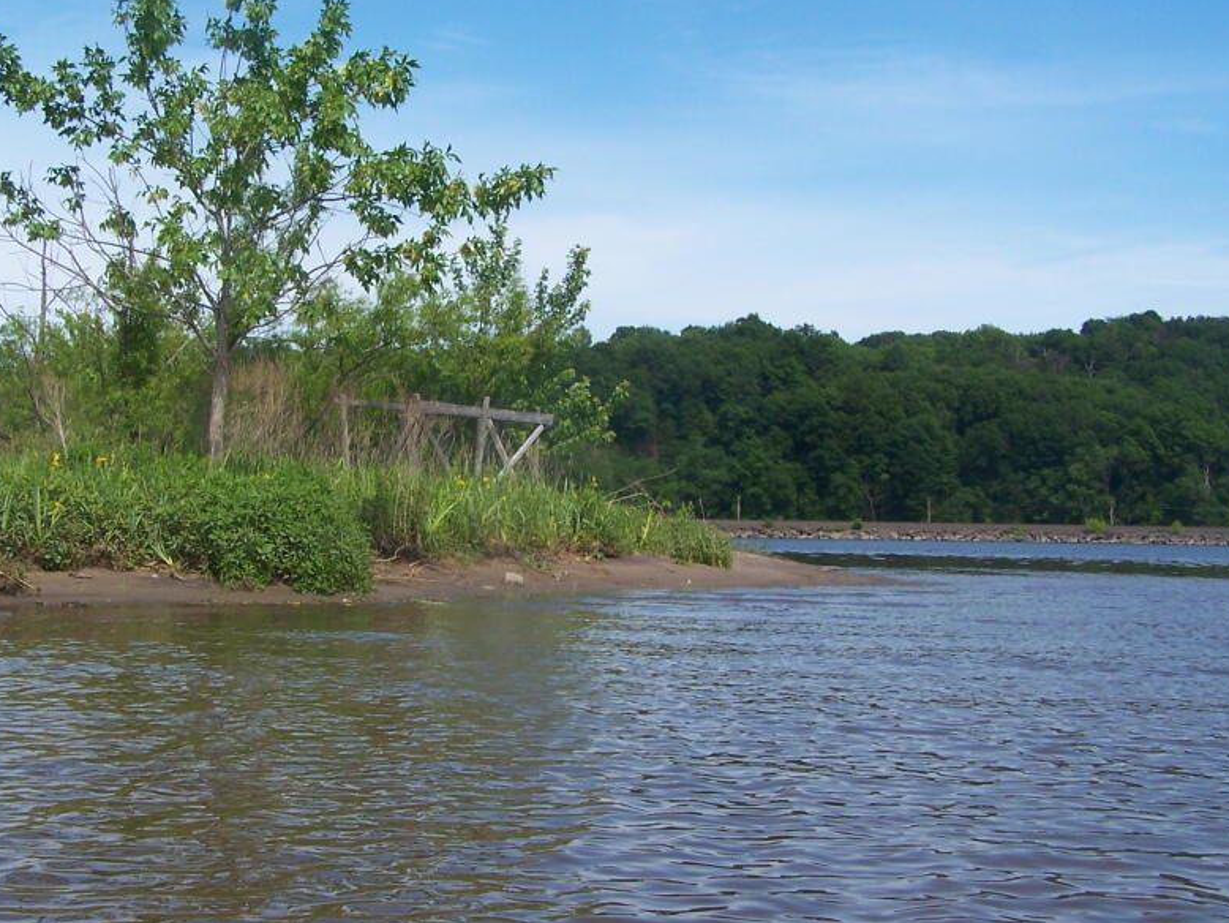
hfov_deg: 38.0
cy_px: 450
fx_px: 1776
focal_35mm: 50
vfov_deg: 29.1
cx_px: 490
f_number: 4
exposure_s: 1/640
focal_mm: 6.3
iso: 80
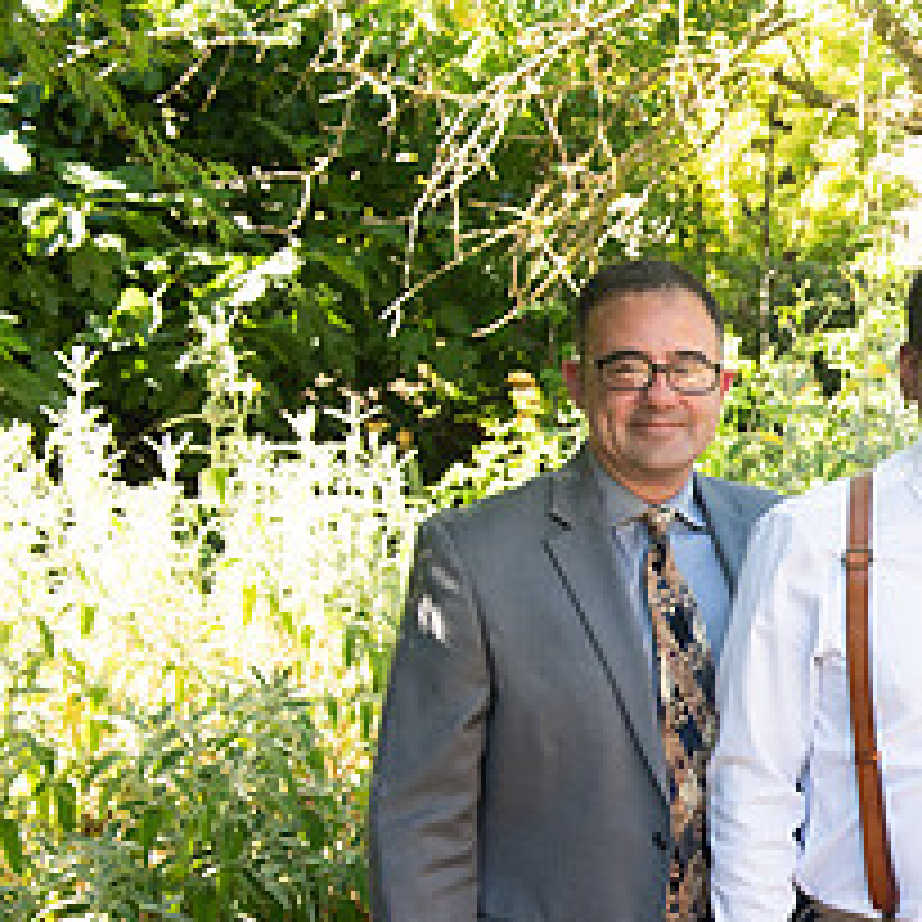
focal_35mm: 84
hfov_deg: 19.0
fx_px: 2531
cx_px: 1232
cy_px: 704
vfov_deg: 20.5
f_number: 4.5
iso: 640
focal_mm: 35
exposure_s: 1/250
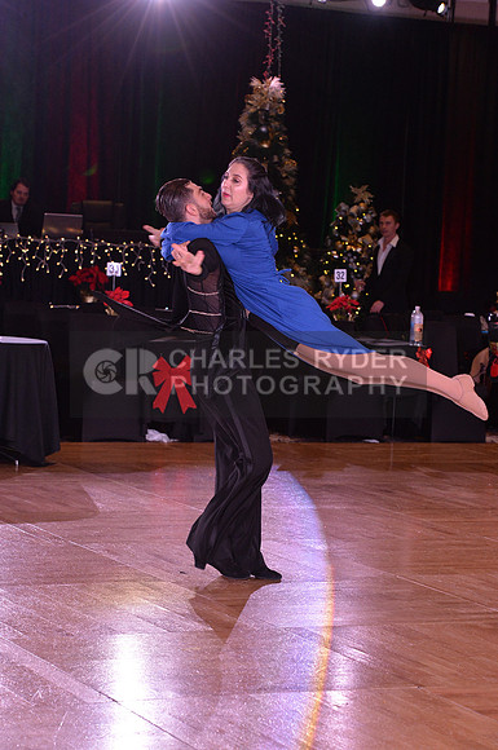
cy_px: 375
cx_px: 249
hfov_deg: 12.2
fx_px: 2331
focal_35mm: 112
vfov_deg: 18.3
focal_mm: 112
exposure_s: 1/250
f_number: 7.1
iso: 2000
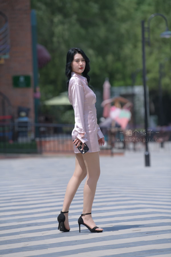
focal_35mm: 200
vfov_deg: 10.3
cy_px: 128
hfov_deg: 6.9
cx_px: 86
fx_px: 1425
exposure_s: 1/1600
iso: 125
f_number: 4
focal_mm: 200
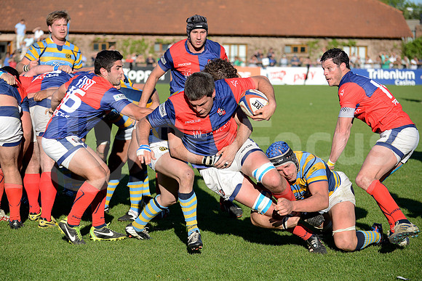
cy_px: 140
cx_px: 211
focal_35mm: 112
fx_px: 1313
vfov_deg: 12.2
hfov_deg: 18.3
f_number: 4.8
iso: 400
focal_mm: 112
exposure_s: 1/2000
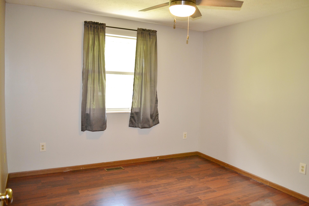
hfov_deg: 67.4
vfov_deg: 47.9
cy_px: 103
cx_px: 154
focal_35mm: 27
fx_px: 232
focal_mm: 18
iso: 560
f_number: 3.5
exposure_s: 1/60
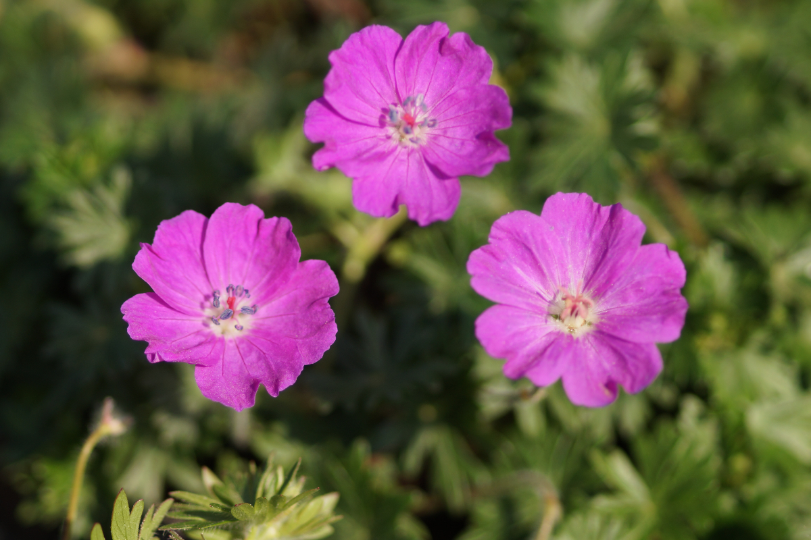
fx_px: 3379
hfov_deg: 13.7
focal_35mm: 150
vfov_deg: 9.1
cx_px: 406
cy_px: 270
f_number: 2.8
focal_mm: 100
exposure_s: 1/1250
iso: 100
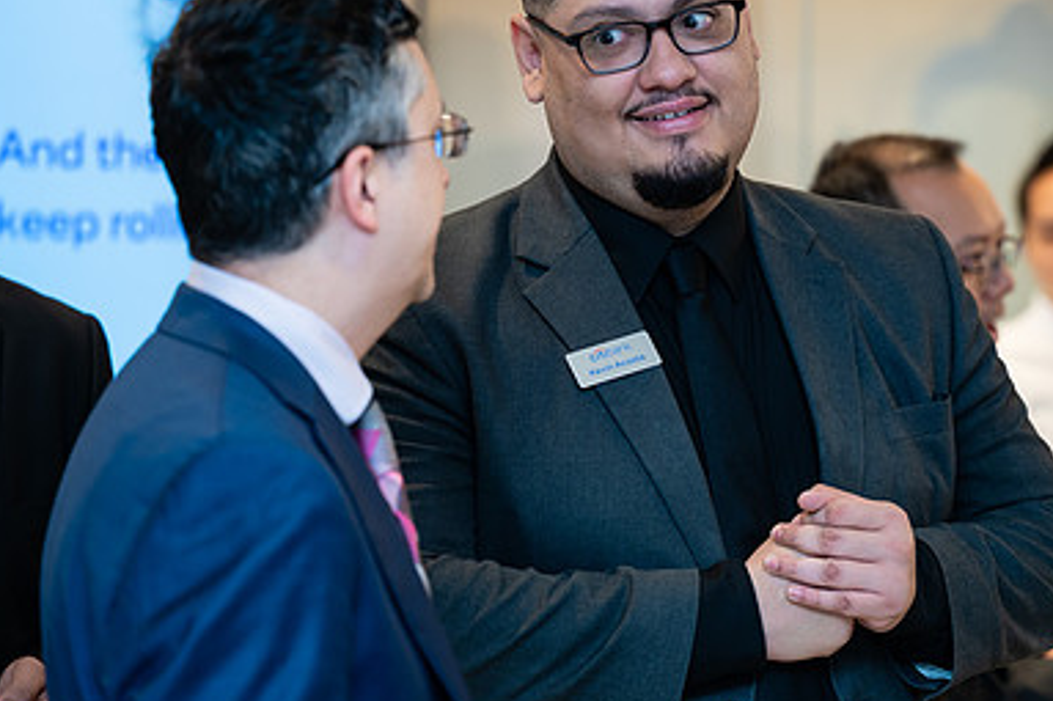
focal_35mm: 157
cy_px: 258
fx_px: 4590
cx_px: 693
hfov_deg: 13.1
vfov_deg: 8.7
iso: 400
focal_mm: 102
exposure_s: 1/160
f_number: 3.2
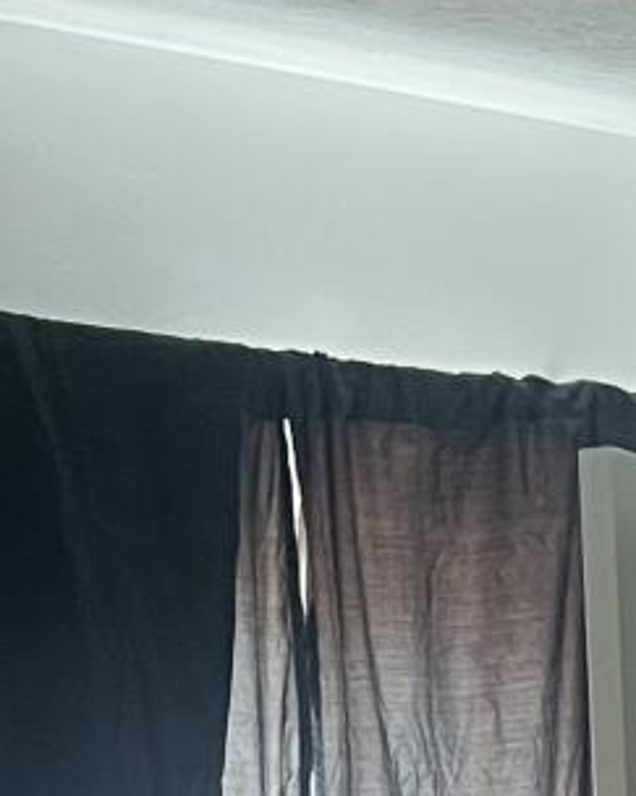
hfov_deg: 9.1
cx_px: 738
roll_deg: +2.0
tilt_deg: -15.5
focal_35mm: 167
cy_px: 2126
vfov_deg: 9.7
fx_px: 3931
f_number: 1.5
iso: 100
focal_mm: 5.7
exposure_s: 1/60
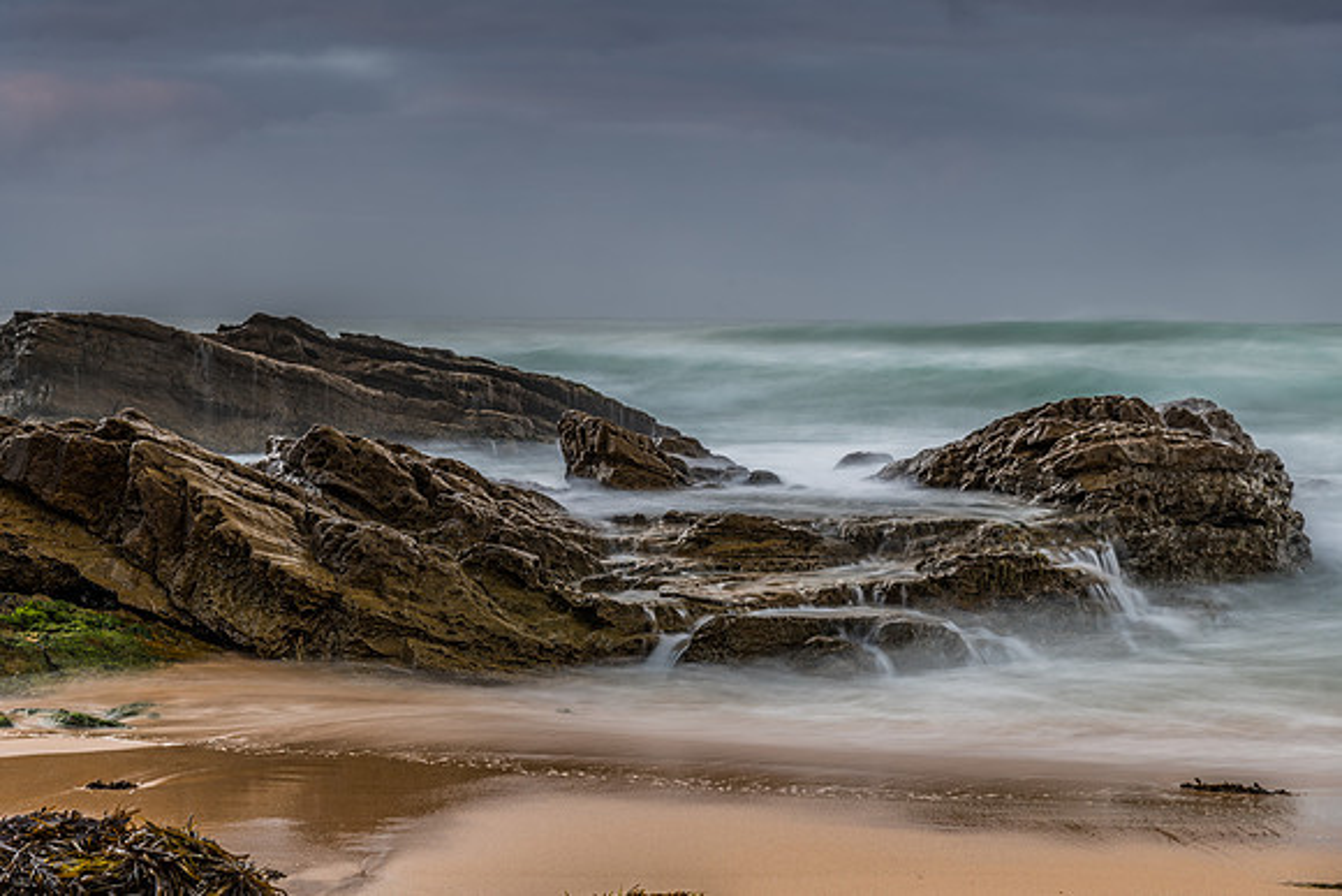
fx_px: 3169
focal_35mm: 85
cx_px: 671
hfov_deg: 23.9
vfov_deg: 16.1
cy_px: 448
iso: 80
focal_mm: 82
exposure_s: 4
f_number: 8
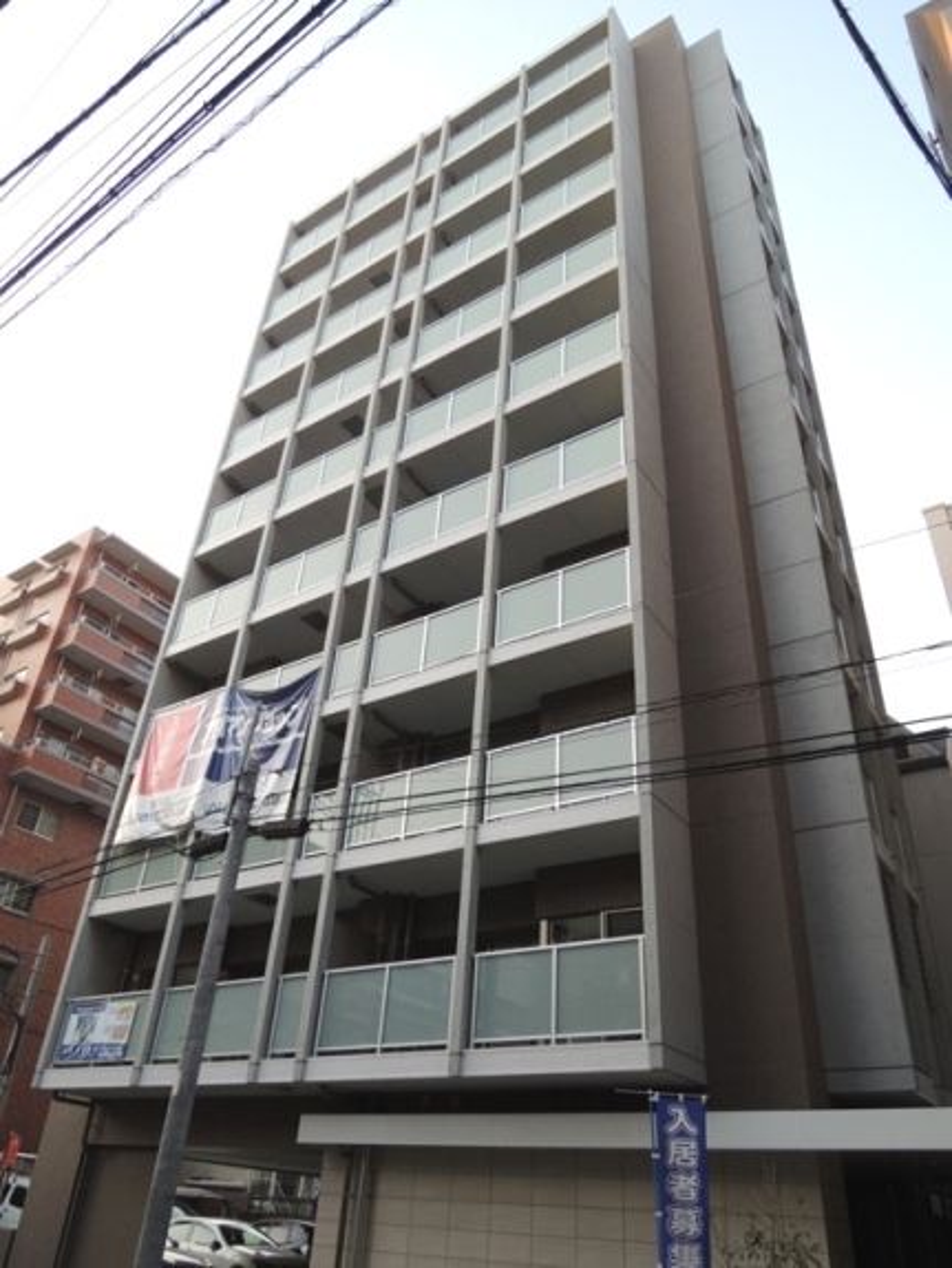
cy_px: 634
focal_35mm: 24
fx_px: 879
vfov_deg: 71.6
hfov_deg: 56.9
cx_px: 476
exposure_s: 1/125
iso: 100
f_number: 2.8
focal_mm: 4.3
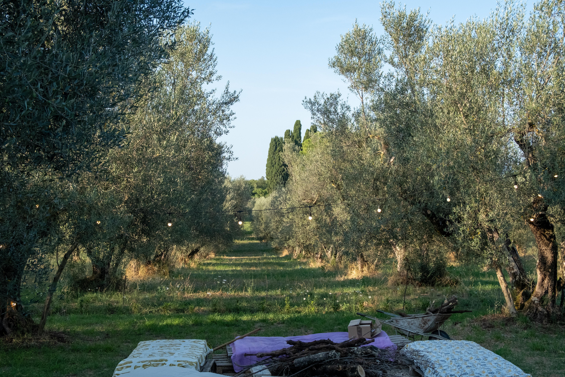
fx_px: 722
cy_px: 188
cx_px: 282
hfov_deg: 42.7
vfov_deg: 29.2
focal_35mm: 46
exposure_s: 1/1000
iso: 1000
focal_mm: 30.5
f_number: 7.1
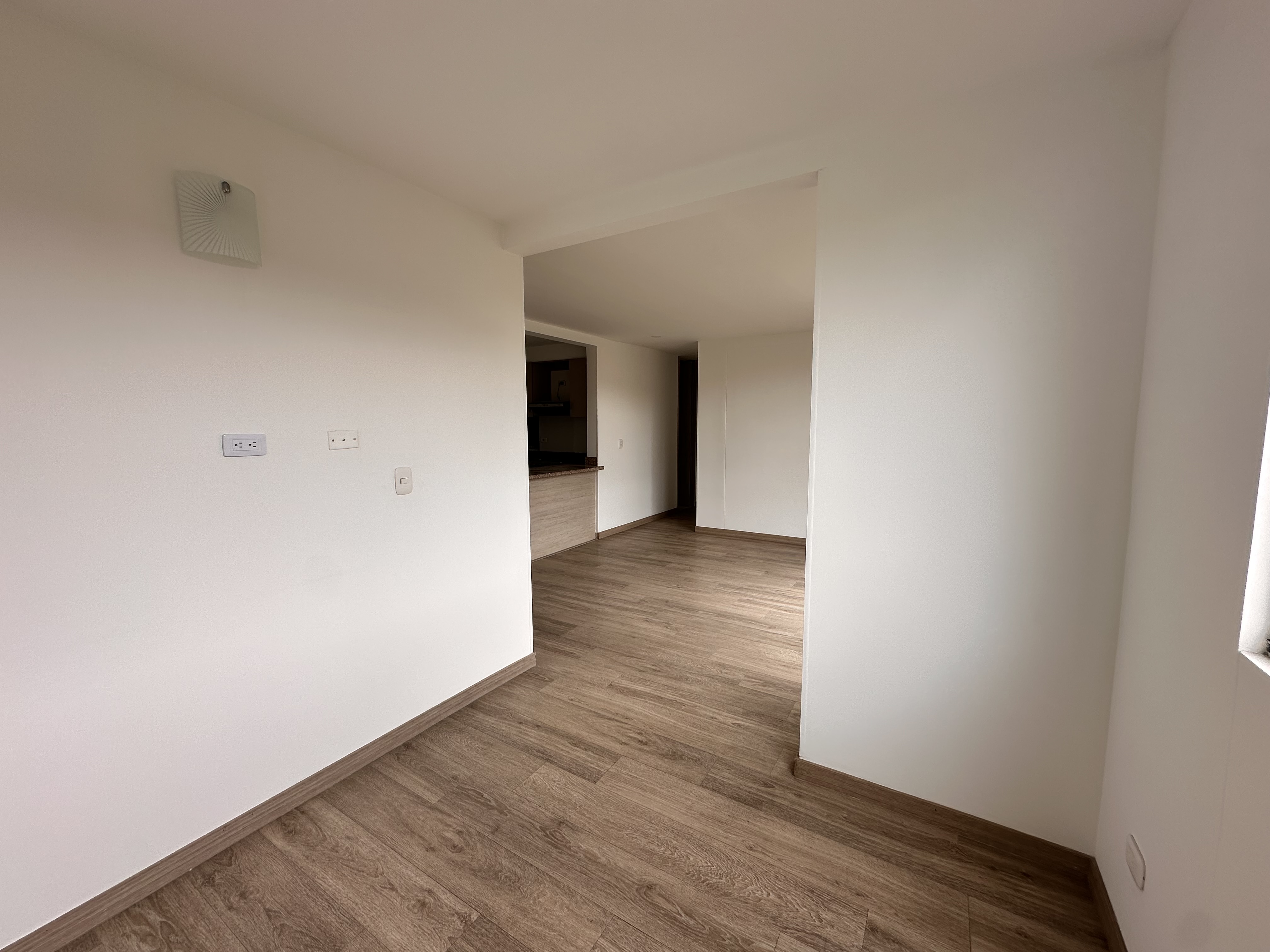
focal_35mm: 14
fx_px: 514
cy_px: 476
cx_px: 635
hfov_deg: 102.1
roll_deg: +0.8
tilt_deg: -5.4
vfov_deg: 85.7
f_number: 2.2
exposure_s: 1/241
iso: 40
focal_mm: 2.22
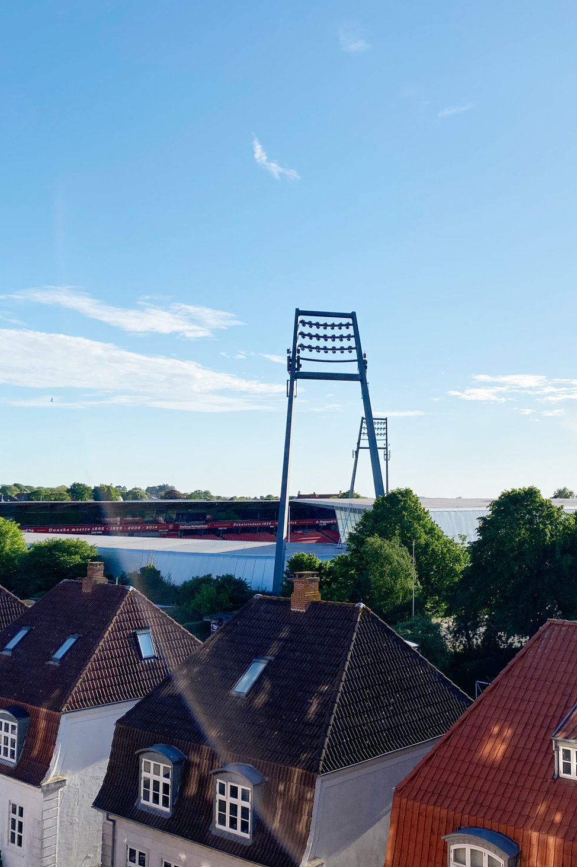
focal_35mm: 37
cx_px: 459
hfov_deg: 34.8
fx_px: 890
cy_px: 434
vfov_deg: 51.9
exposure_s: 1/5495
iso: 32
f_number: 1.8
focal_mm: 4.25
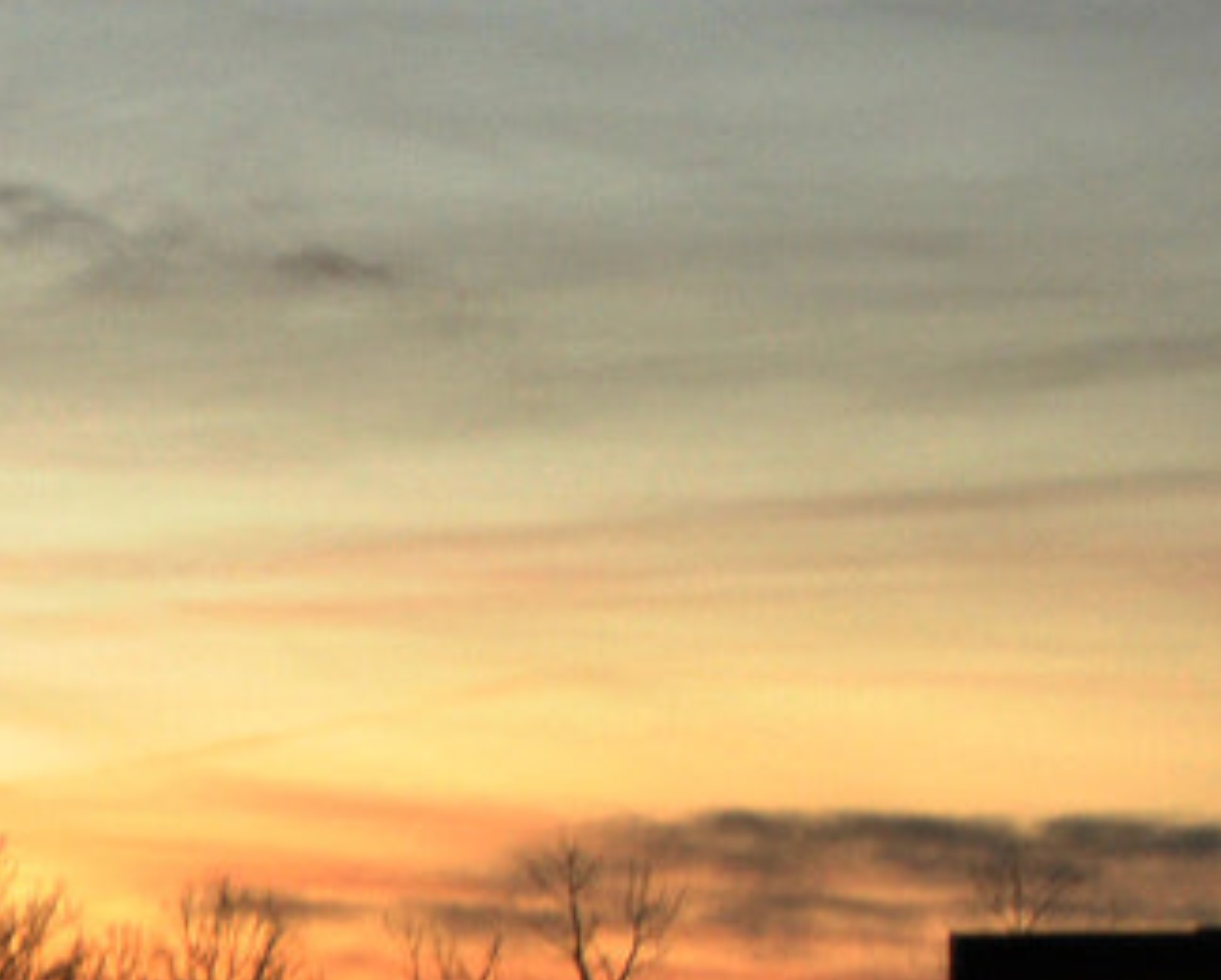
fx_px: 8803
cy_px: 978
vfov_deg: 6.4
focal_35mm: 243
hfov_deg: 7.4
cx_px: -1658
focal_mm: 35
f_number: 4.5
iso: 400
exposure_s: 1/25
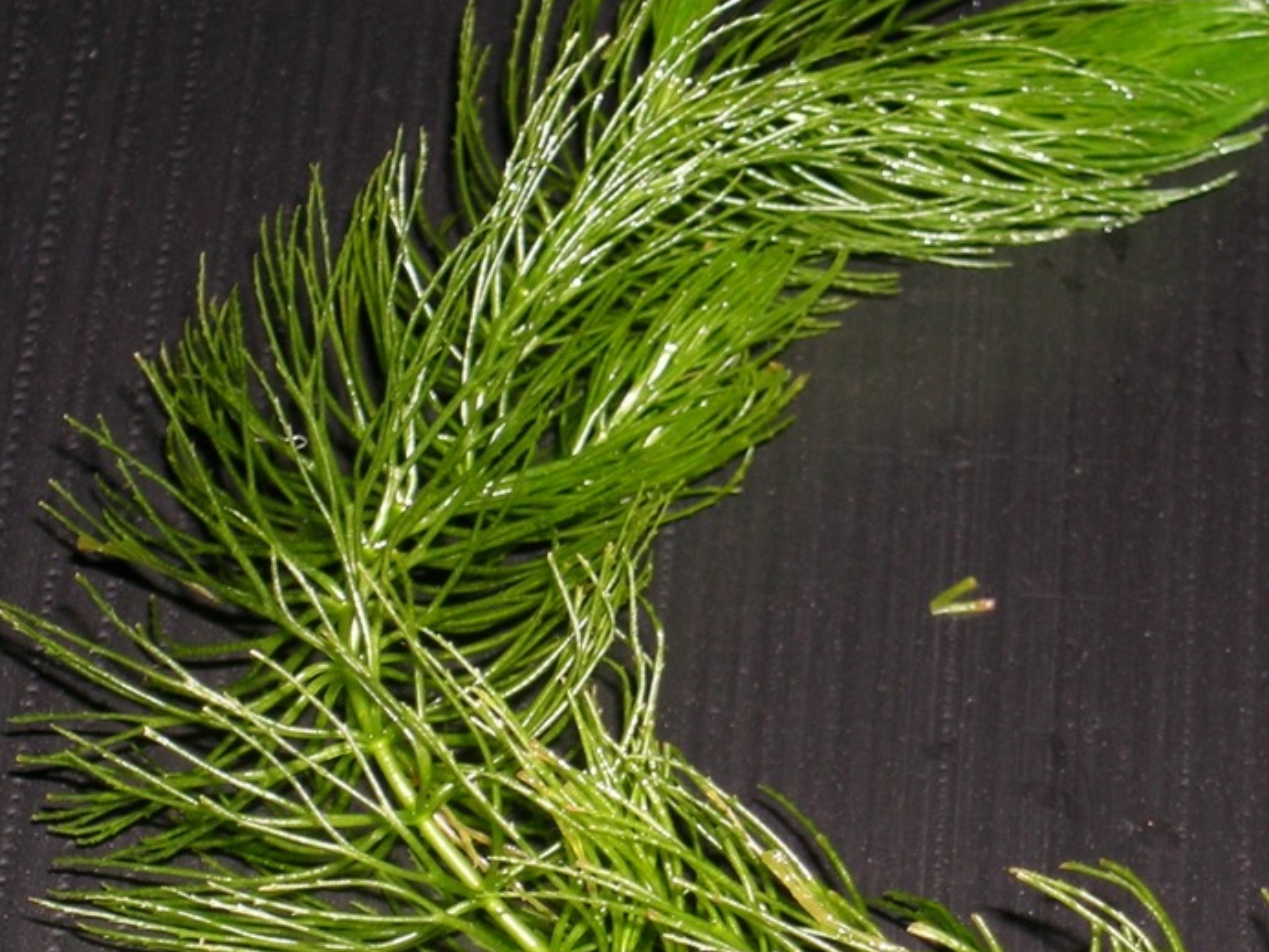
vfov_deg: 7.7
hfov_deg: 10.3
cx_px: 837
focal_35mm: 192
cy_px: 643
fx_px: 7040
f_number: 4.4
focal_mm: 19.8
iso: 50
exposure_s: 1/250
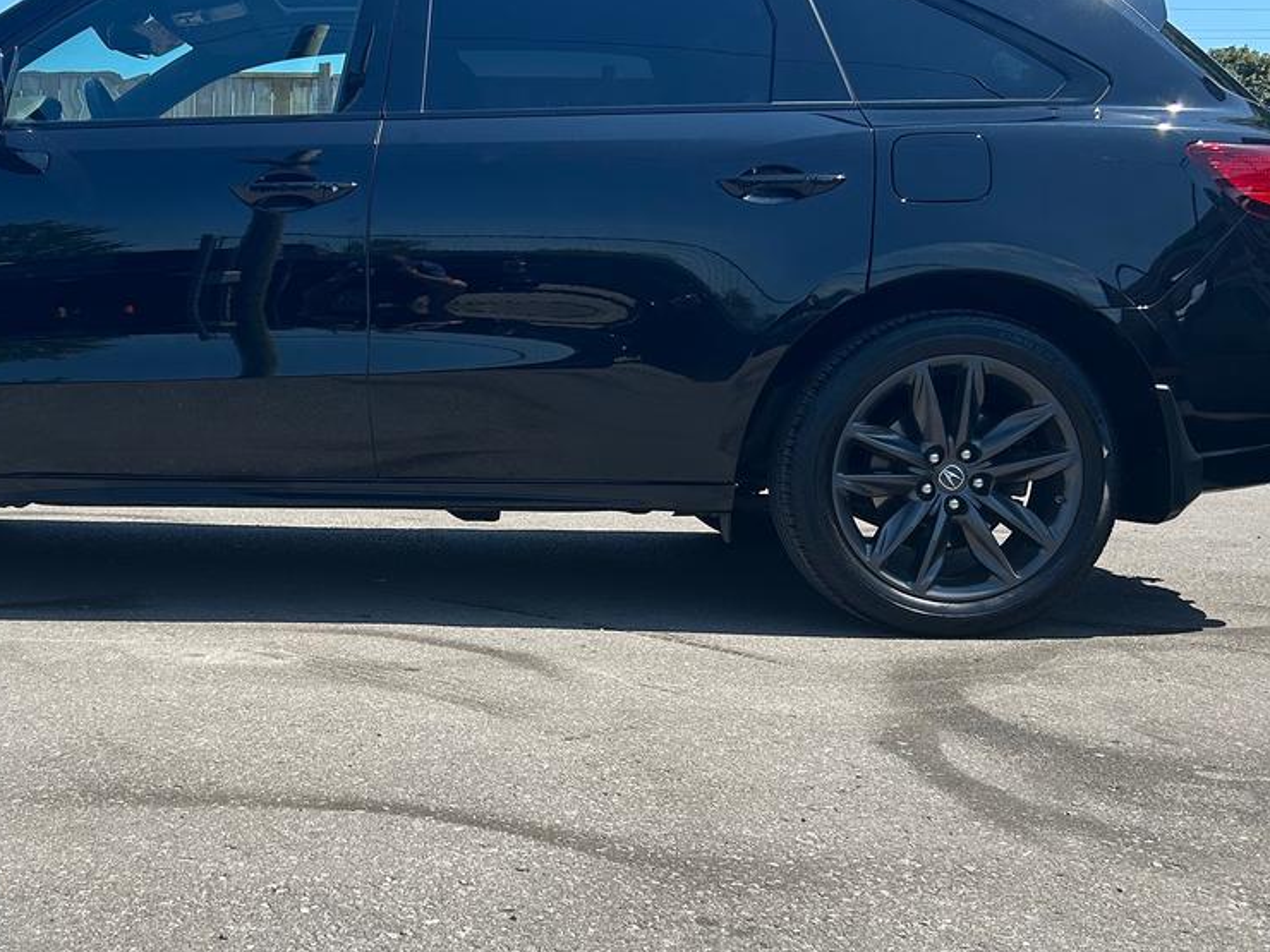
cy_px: 513
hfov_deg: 41.4
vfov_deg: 32.2
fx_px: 1651
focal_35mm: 45
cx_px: 393
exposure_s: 1/2571
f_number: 1.5
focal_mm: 5.7
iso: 50
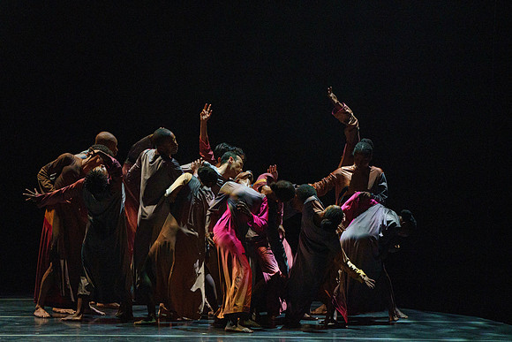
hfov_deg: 6.7
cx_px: 238
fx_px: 4380
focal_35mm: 308
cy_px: 137
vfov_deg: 4.5
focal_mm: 256
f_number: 5.6
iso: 6400
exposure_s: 1/250
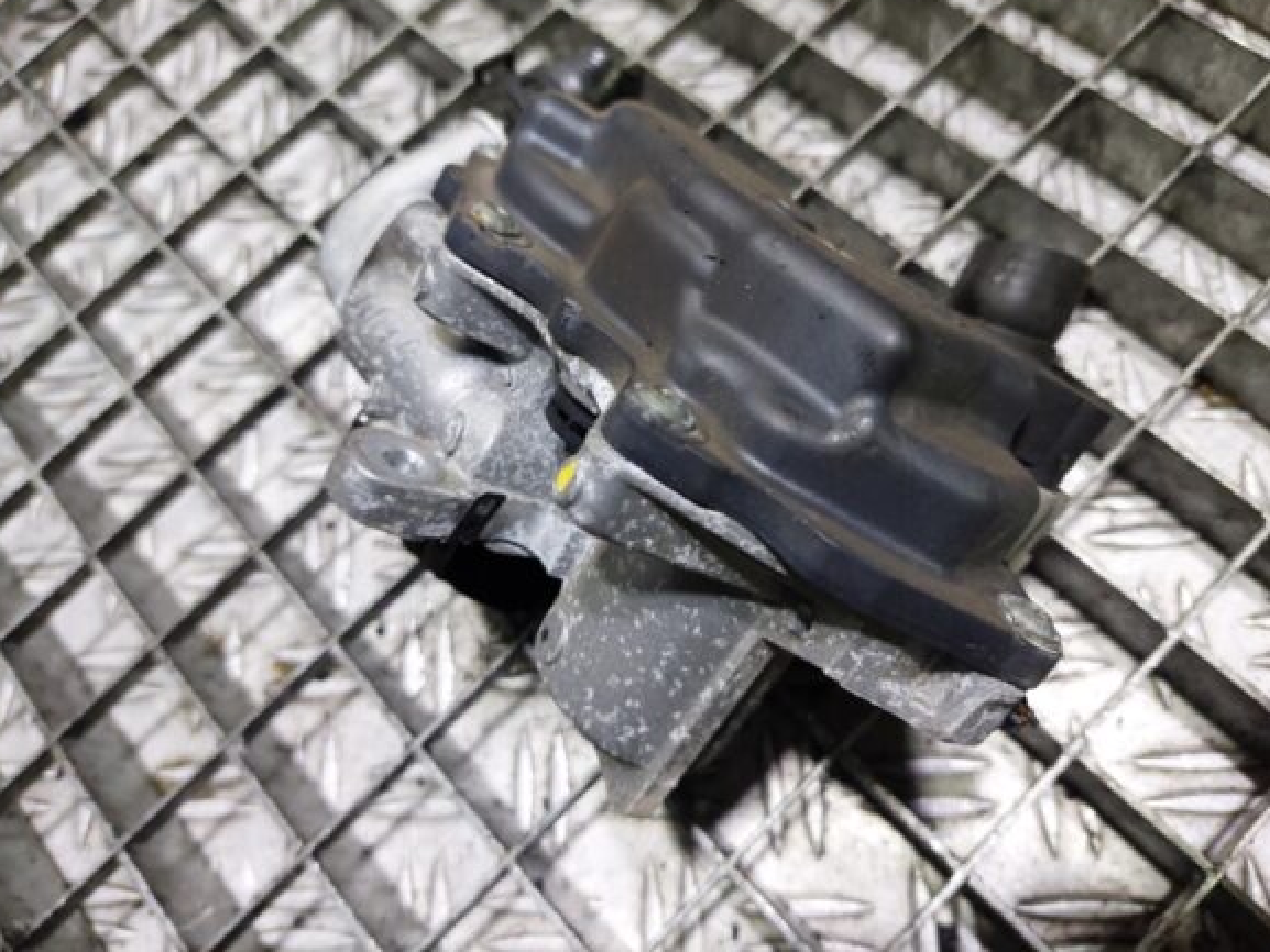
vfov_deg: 53.1
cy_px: 462
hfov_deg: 67.3
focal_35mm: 26
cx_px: 641
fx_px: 954
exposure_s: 1/50
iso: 200
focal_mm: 5.23
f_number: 1.8
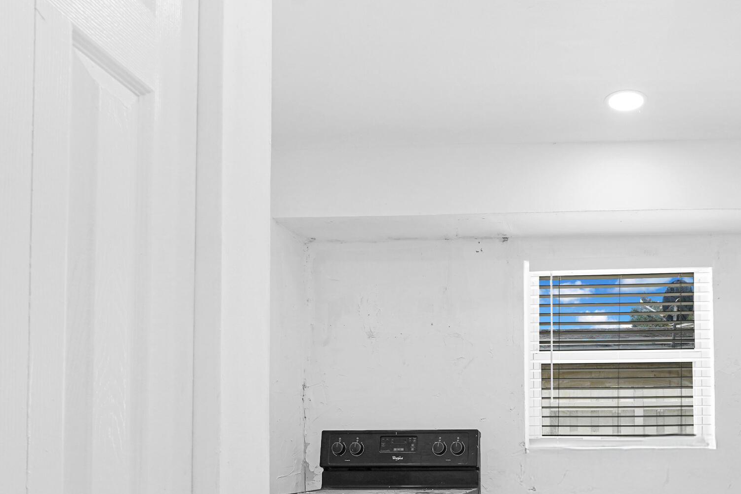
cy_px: 434
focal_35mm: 32
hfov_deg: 55.9
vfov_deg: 38.6
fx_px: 659
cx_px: 555
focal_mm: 16
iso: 320
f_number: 9
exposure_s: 1/30
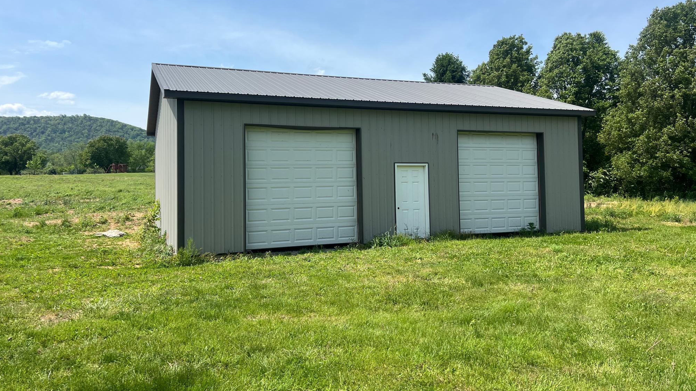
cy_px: 162
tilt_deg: +1.9
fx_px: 535
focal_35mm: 29
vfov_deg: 40.1
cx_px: 348
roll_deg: -1.2
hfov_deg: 66.1
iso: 50
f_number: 1.5
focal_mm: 5.7
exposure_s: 1/4444
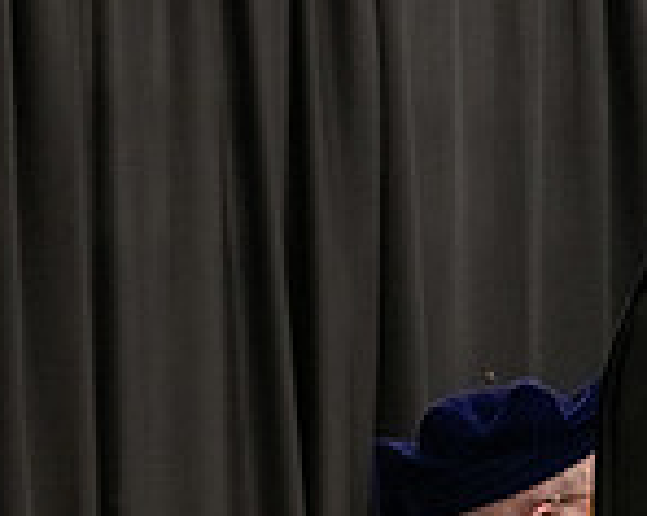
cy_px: 321
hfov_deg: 8.2
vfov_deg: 6.8
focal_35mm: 228
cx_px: 1202
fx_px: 4360
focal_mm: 62
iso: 2500
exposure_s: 1/125
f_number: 5
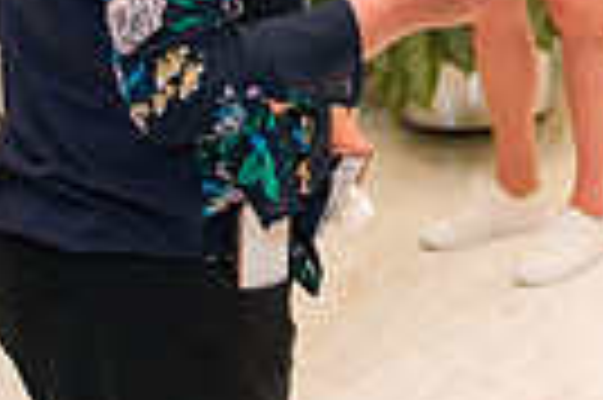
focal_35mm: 117
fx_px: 1957
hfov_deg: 16.9
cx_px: 680
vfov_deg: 11.3
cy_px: -175
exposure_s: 1/200
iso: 400
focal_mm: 27
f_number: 3.2
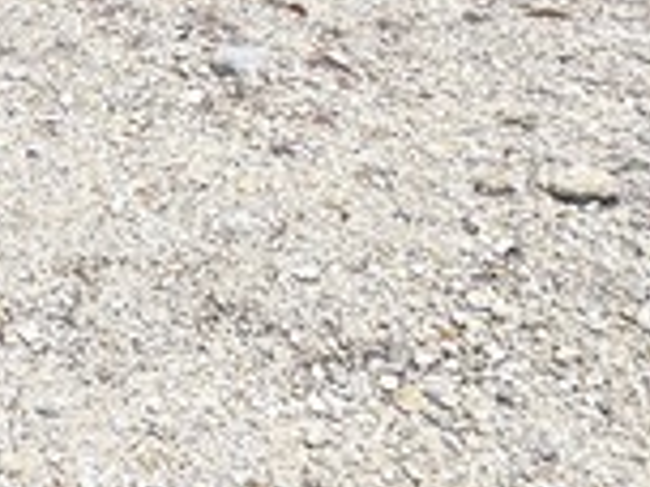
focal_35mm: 59
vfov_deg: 18.8
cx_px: -312
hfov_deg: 25.2
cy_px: -406
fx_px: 1108
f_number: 2.2
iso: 40
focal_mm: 2.22
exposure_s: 1/260
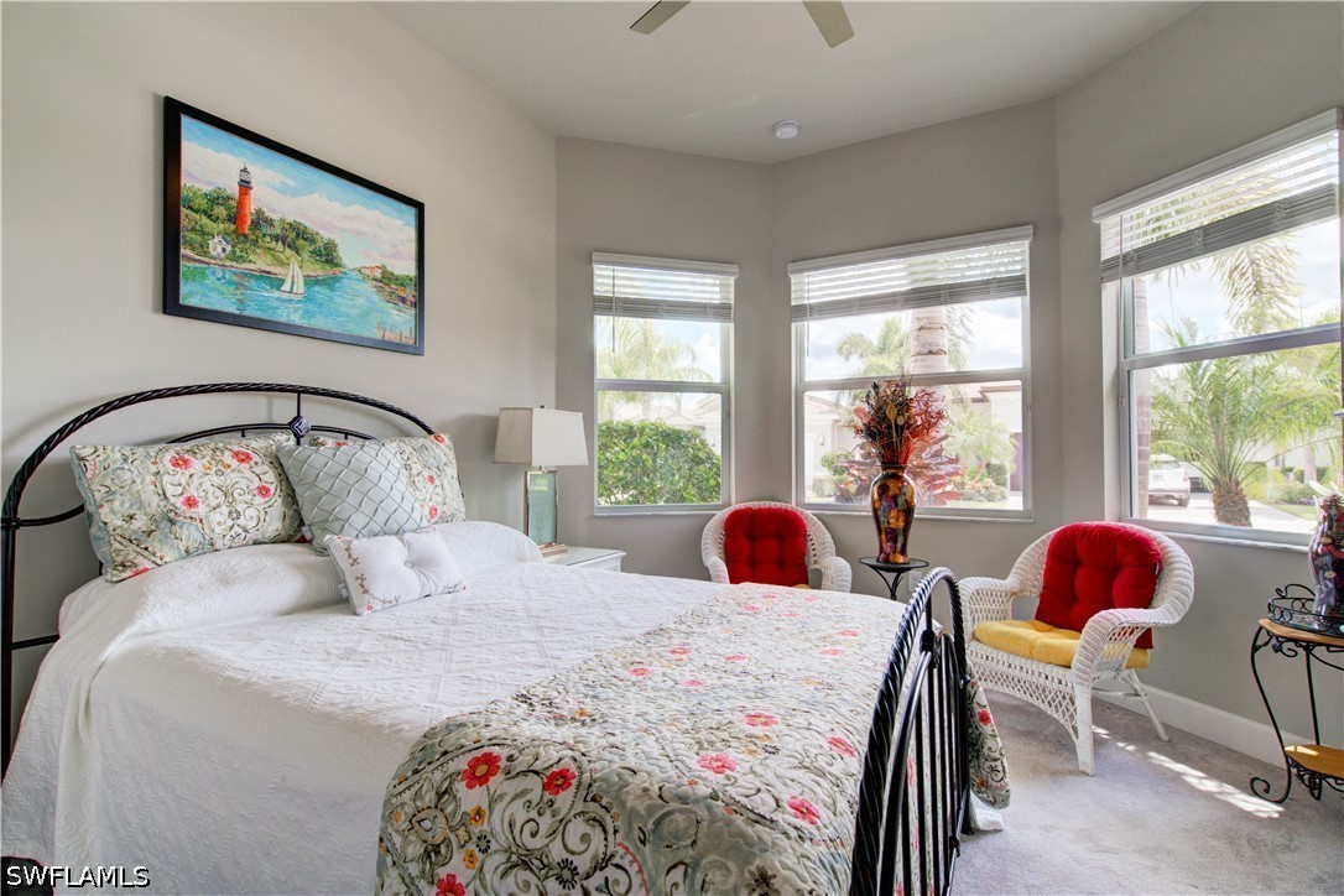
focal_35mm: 16
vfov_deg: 73.7
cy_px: 448
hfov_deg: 96.7
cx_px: 672
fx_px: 597
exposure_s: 1/15
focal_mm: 16
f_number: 8
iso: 400
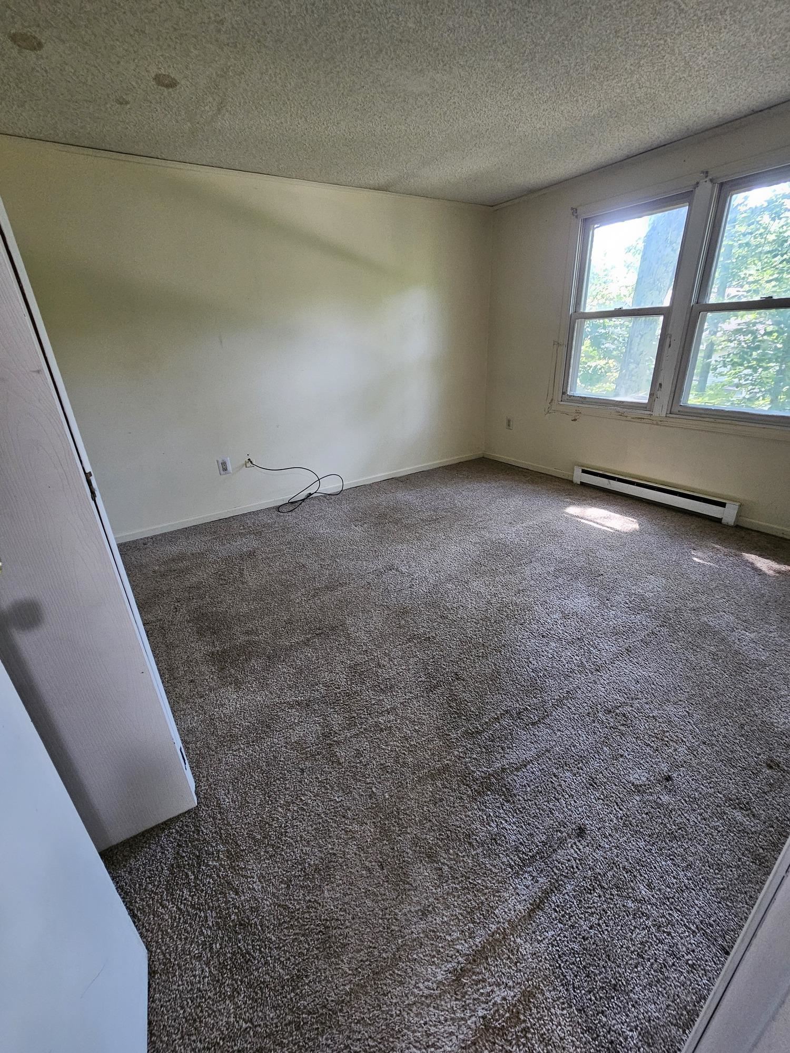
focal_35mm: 13
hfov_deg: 89.9
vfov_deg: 106.2
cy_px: 526
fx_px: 396
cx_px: 395
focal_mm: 2.2
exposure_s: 1/30
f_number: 2.2
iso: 400
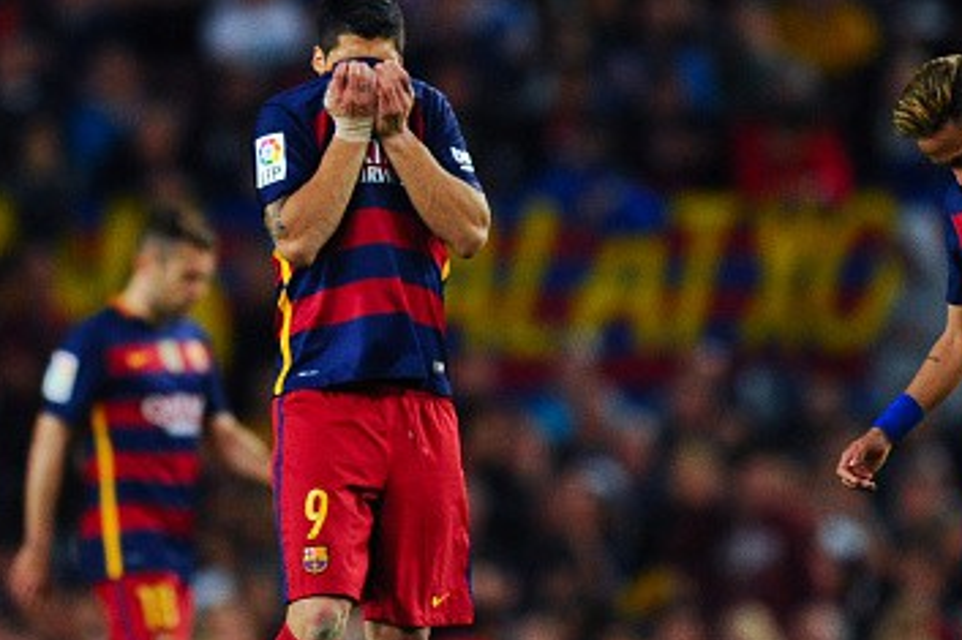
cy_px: 402
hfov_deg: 3.1
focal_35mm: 673
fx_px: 17975
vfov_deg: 2.0
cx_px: 630
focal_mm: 400
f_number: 2.8
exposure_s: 1/1250
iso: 2000
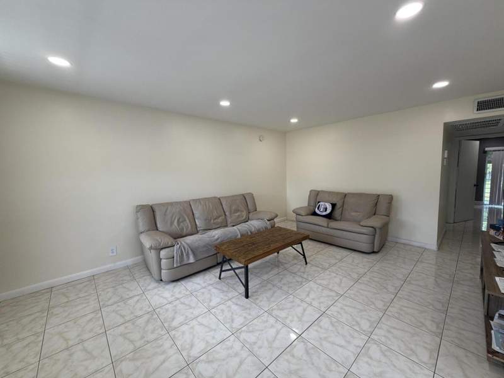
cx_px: 252
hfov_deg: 102.1
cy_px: 189
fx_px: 204
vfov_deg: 85.7
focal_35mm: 14
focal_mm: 2.22
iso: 100
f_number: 2.2
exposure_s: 1/120
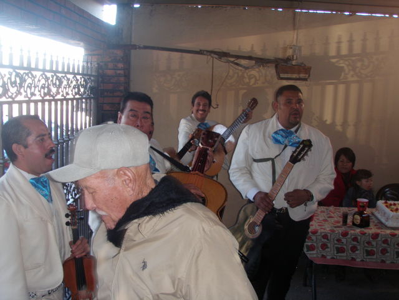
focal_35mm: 38
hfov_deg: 49.0
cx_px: 200
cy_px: 150
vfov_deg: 37.7
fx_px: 438
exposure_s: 1/30
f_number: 3.5
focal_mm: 6.7
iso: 100
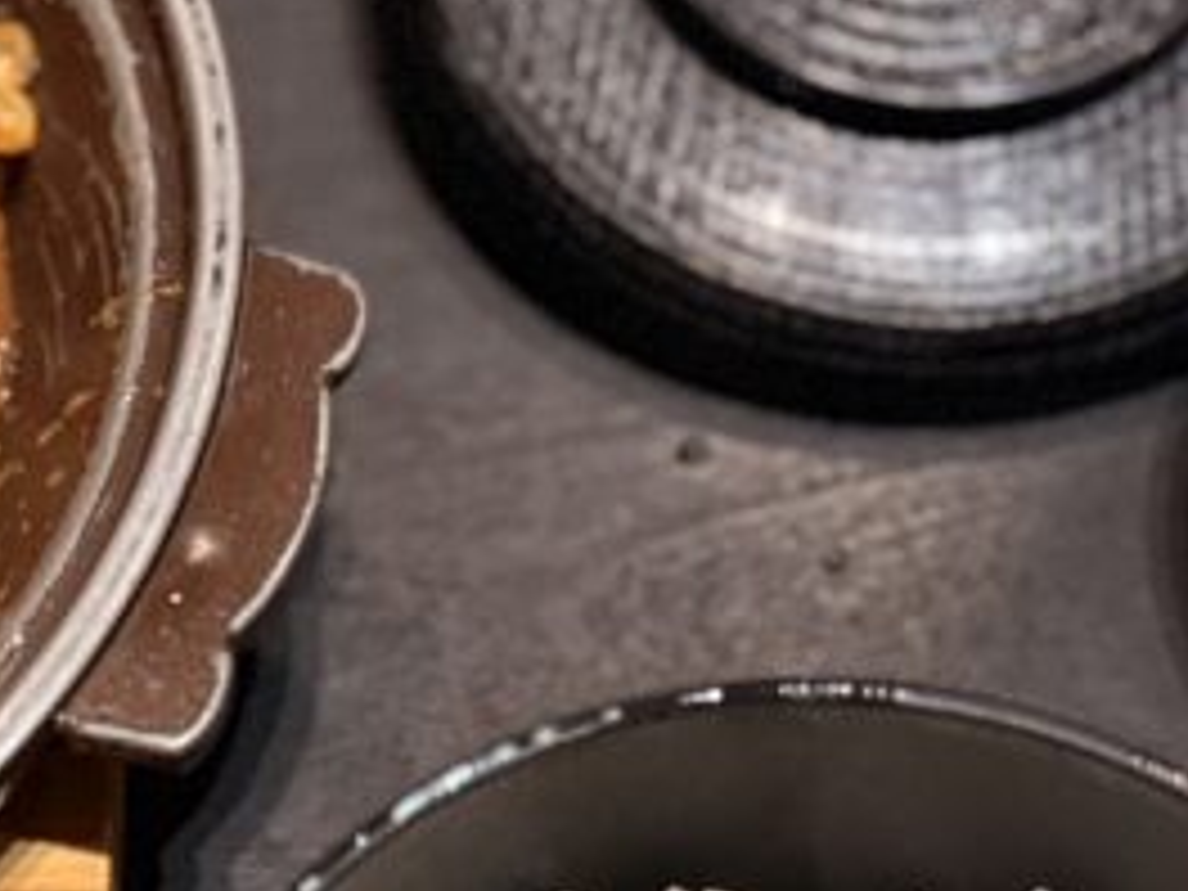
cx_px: 400
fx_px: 3192
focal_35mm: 93
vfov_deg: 15.7
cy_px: 760
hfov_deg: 21.0
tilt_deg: -64.1
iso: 640
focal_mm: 6.76
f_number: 1.78
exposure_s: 1/60
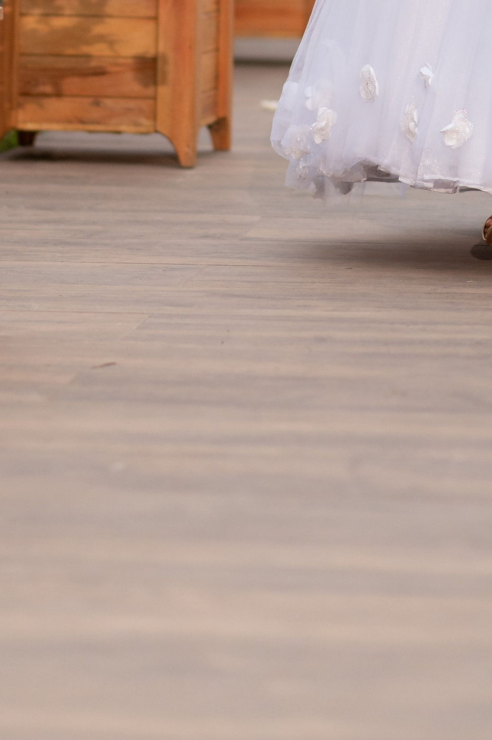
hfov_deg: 5.9
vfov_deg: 8.7
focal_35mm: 233
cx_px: 497
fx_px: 4783
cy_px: -219
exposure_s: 1/400
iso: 800
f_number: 2.2
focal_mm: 85
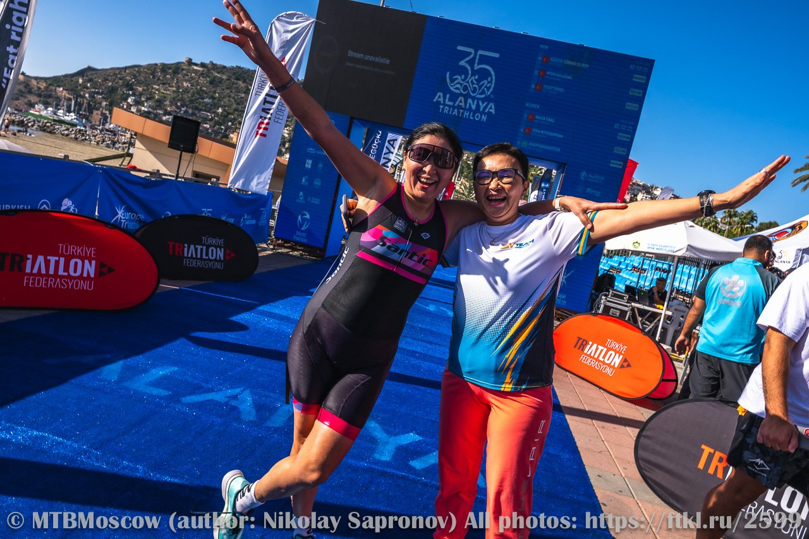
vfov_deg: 53.1
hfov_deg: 73.8
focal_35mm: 24
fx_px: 539
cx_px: 404
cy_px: 270
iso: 200
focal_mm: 24
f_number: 8
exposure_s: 1/1000
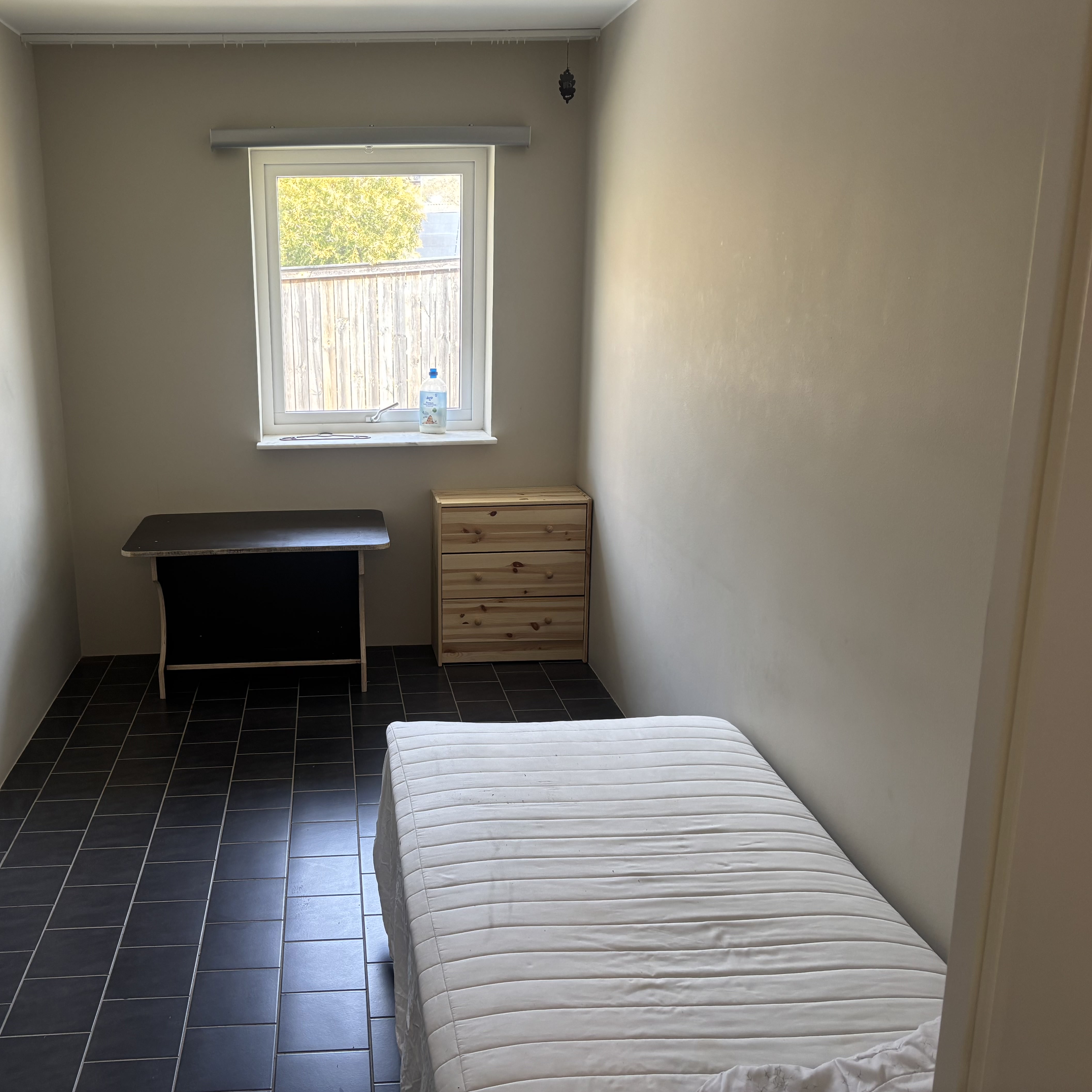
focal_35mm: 31
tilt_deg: -13.7
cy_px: 541
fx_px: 1106
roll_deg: +2.0
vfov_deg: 52.5
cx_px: 361
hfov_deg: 51.5
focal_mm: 5.96
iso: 125
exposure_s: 1/100
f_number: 1.6
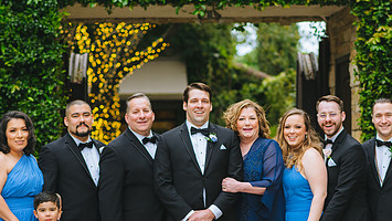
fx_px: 1581
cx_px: 194
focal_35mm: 152
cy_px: 207
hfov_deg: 14.1
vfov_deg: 8.0
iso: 400
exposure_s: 1/800
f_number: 2.8
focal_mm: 85
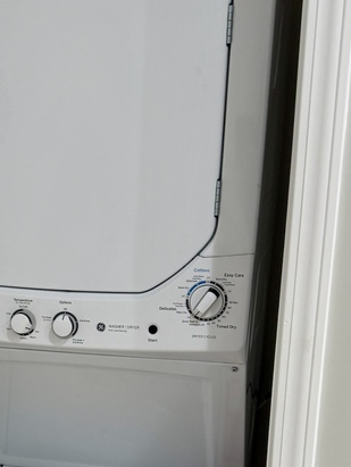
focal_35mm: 63
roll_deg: +1.4
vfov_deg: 29.3
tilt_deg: -19.7
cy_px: 428
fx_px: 850
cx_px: 34
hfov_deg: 22.7
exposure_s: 1/60
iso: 160
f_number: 1.78
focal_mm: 6.76
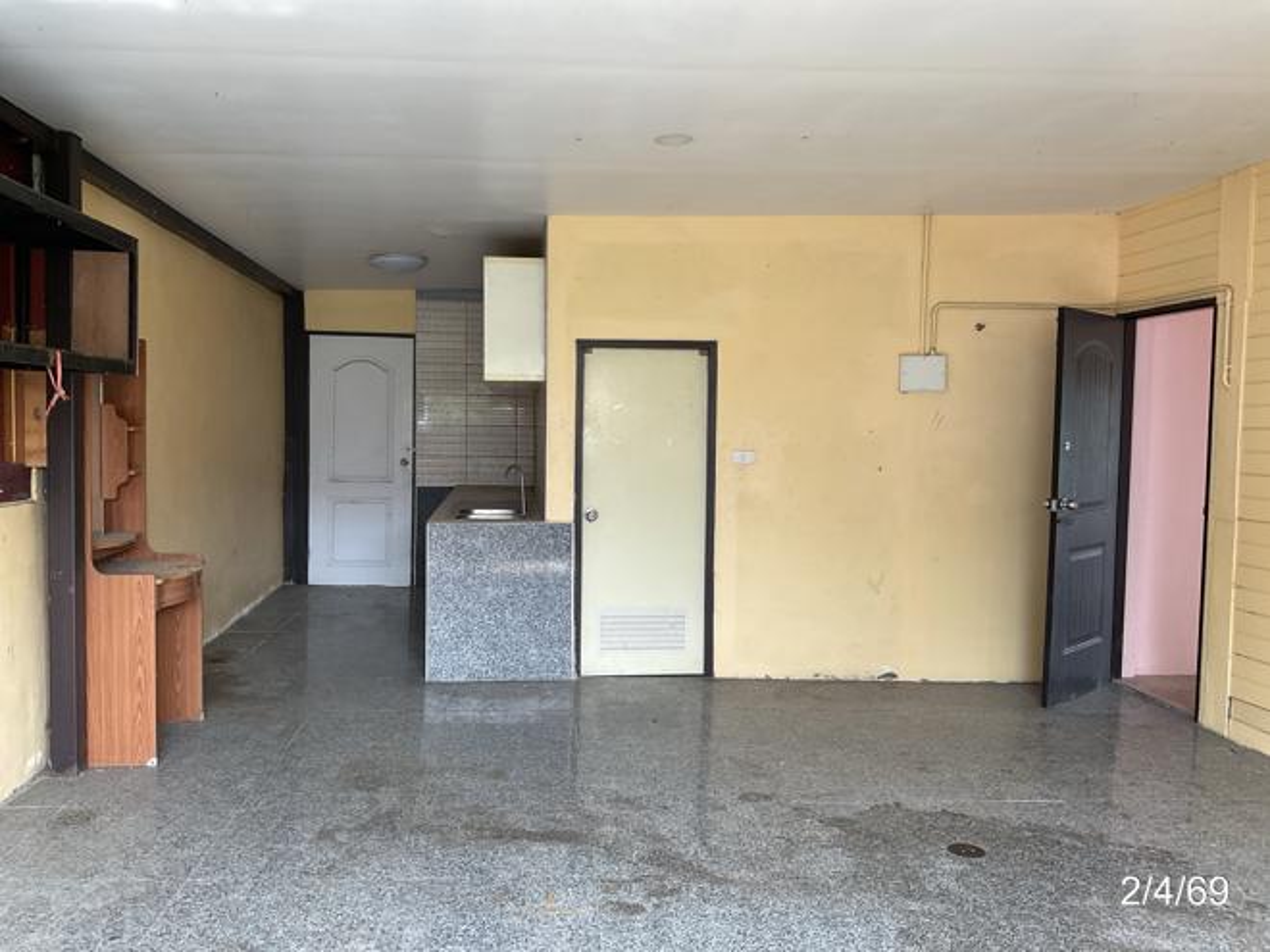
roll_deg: -1.4
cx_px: 635
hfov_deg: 61.7
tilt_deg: -2.7
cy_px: 476
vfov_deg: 48.2
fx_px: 1064
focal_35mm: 29
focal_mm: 3
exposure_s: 1/60
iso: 50
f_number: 1.8
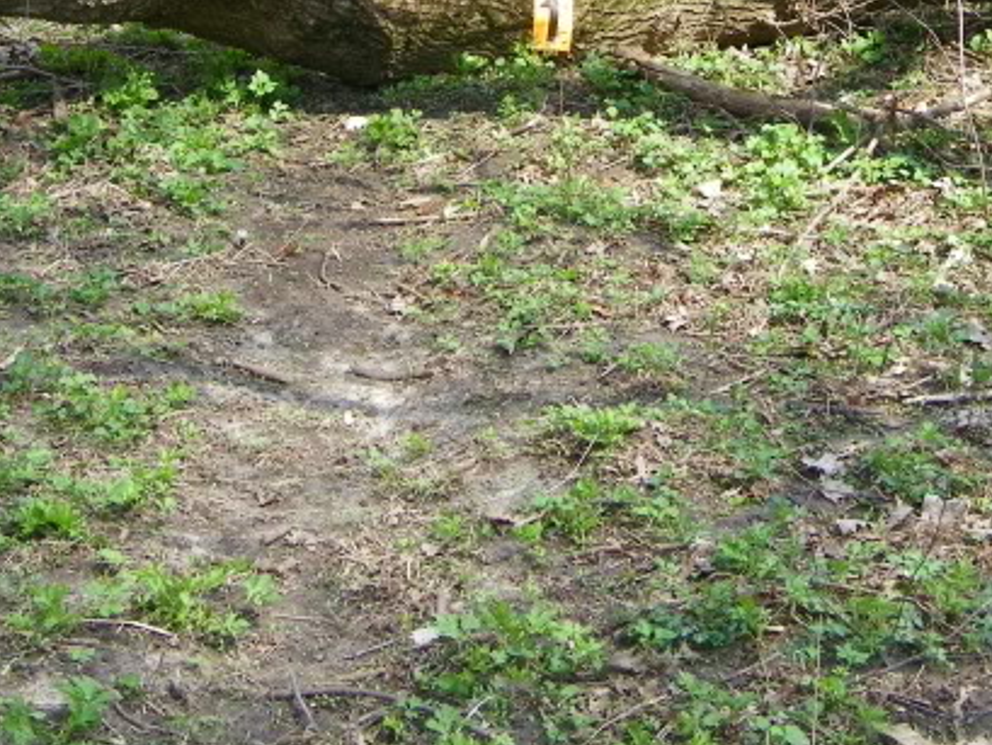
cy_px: 22
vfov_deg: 16.1
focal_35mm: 90
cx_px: 575
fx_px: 2580
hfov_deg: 21.7
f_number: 3.3
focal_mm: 8.2
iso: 64
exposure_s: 1/250
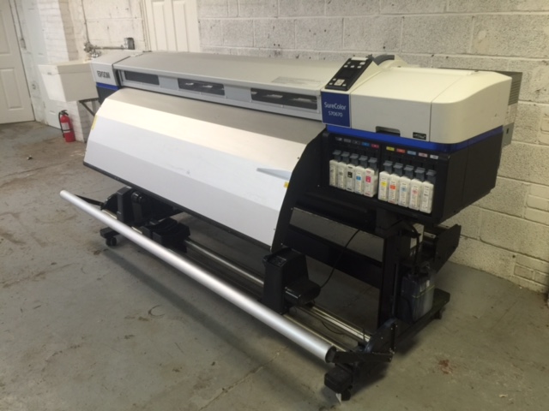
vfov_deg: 48.2
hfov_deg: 61.7
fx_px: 460
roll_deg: +1.0
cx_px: 274
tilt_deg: -21.4
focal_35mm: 29
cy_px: 206
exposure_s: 1/15
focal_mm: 4.15
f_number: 2.2
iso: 64
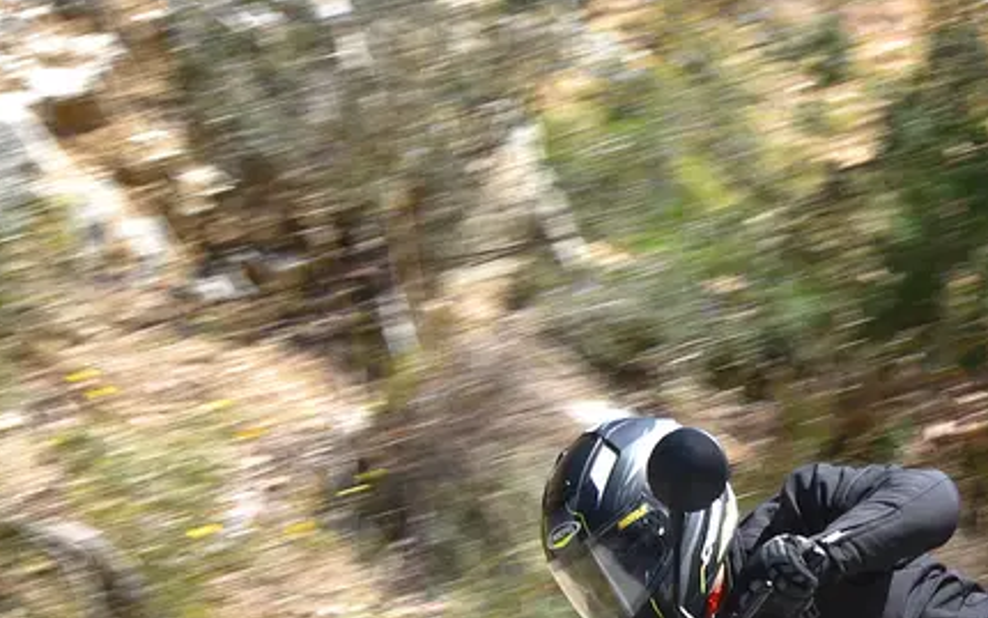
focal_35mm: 299
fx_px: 8053
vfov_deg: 4.4
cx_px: 1013
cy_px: 824
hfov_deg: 7.0
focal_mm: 105
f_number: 7.1
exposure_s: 1/320
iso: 320
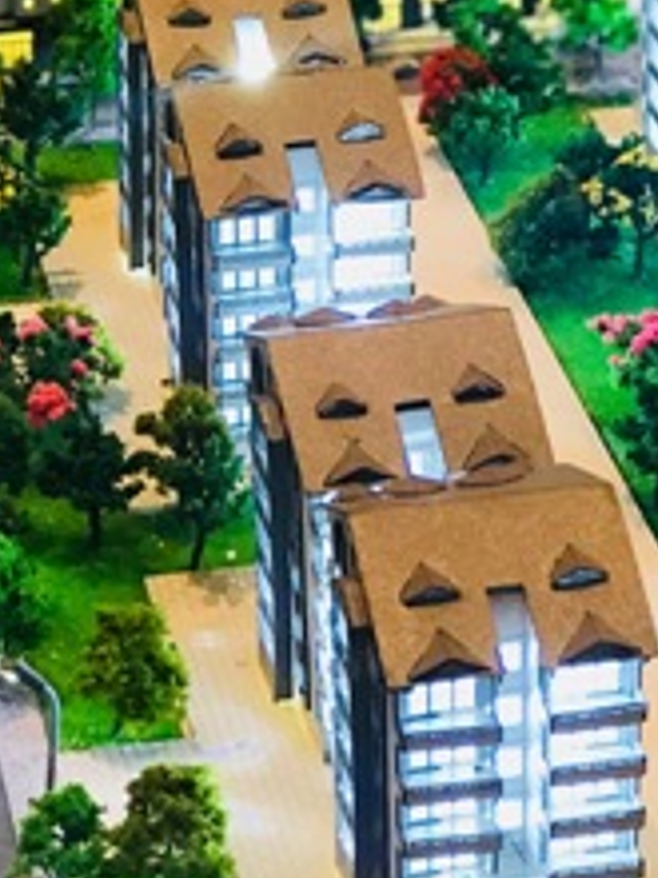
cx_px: 586
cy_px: 196
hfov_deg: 8.9
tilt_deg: -25.9
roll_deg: -0.4
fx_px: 4207
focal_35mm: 166
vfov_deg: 11.9
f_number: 2.8
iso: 160
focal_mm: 6.6
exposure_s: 1/50
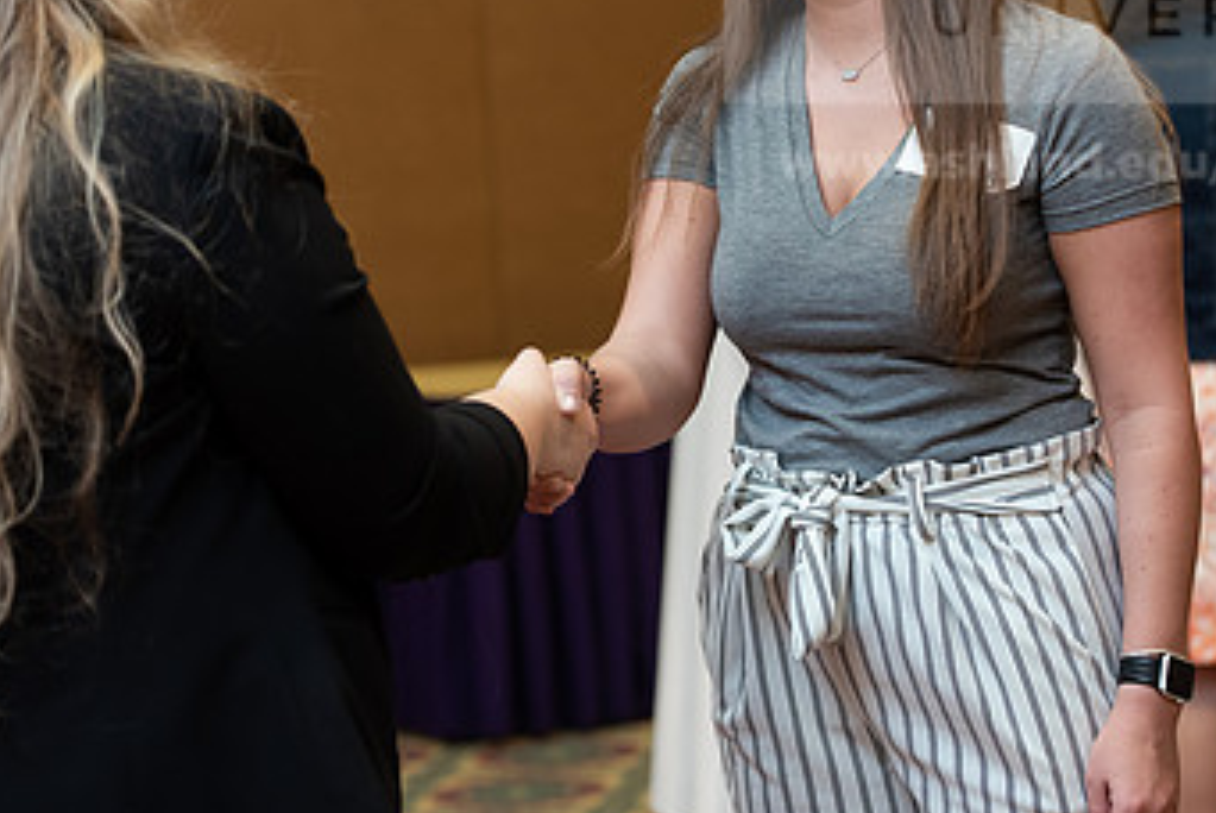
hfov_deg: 17.2
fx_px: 4023
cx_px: 617
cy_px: 237
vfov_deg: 11.5
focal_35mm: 119
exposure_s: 1/200
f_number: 3.5
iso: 1250
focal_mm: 70
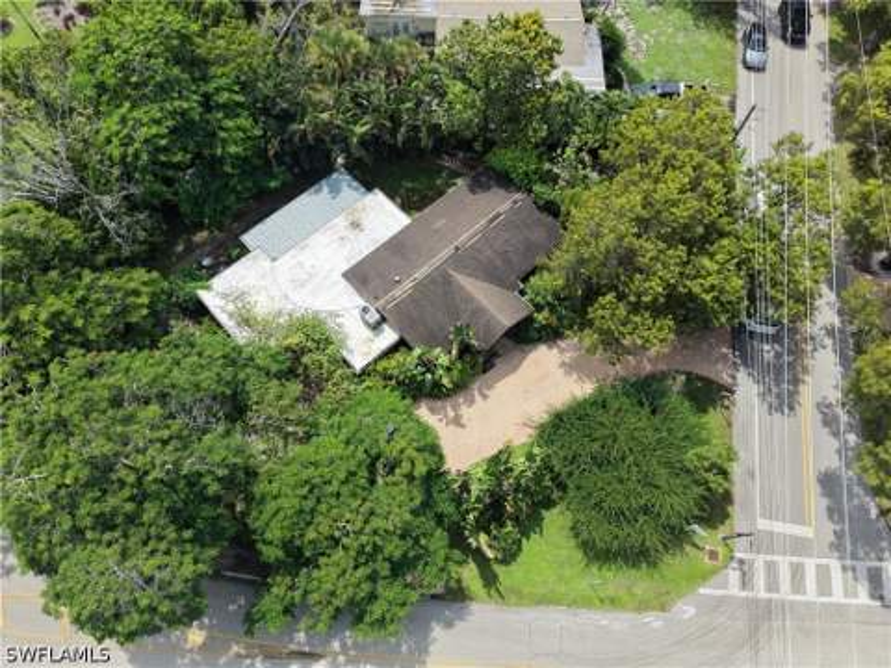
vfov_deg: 56.8
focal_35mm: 24
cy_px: 334
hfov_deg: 71.6
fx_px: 618
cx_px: 446
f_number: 1.8
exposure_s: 1/6000
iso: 400
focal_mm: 8.67
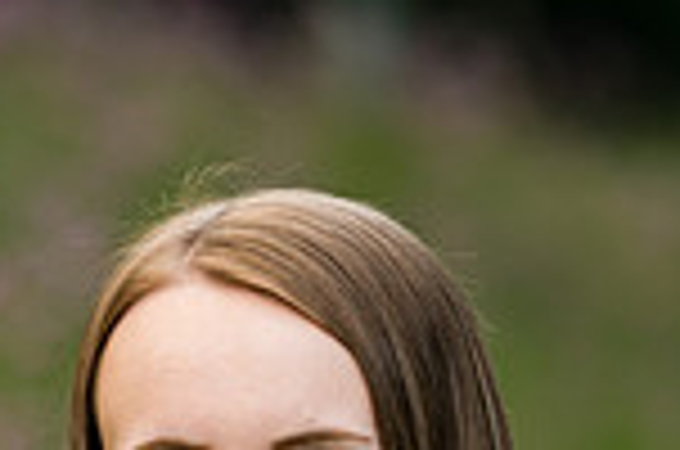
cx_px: 247
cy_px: 808
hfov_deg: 5.6
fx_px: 6899
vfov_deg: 3.7
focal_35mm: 366
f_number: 1.8
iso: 50
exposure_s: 1/100
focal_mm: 85
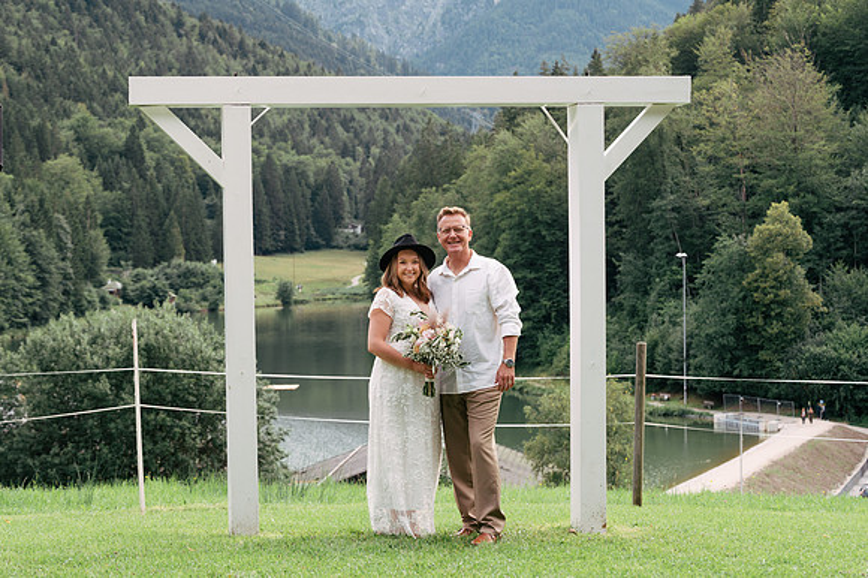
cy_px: 284
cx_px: 424
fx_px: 1853
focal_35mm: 77
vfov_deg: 17.7
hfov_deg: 26.4
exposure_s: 1/250
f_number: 6.3
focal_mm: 70
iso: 500
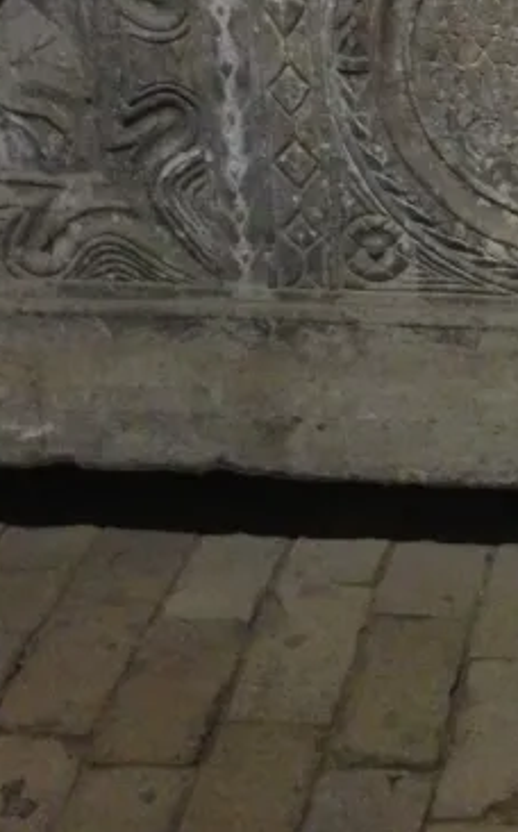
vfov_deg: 20.4
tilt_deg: -18.9
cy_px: -30
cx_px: 702
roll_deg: +1.7
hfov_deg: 12.8
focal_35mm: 98
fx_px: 2219
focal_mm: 4.12
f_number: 2.4
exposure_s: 1/20
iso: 320
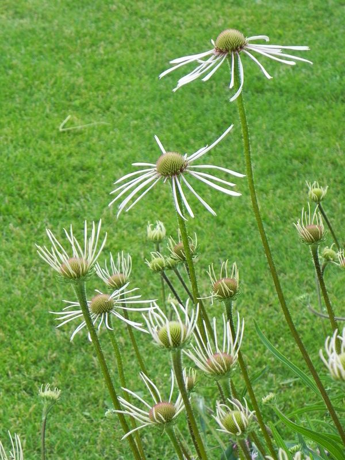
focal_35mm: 105
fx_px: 1395
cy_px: 230
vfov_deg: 18.7
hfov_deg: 14.1
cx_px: 172
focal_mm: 18.8
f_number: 4
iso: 160
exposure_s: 1/80
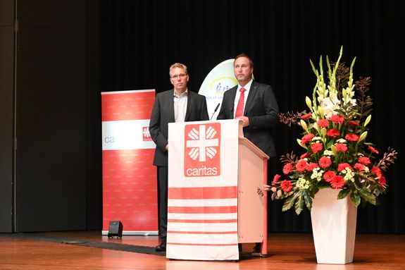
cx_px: 202
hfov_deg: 28.9
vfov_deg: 19.4
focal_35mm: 70
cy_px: 135
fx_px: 787
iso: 12800
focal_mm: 70
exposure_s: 1/200
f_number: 7.1
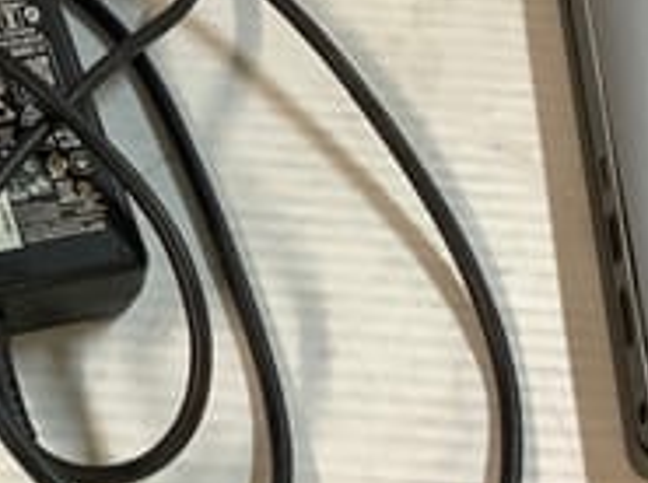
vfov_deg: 17.3
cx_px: -137
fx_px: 1569
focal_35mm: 84
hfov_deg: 21.6
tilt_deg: -55.6
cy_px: 68
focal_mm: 3.3
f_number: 2.4
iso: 160
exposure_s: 1/50
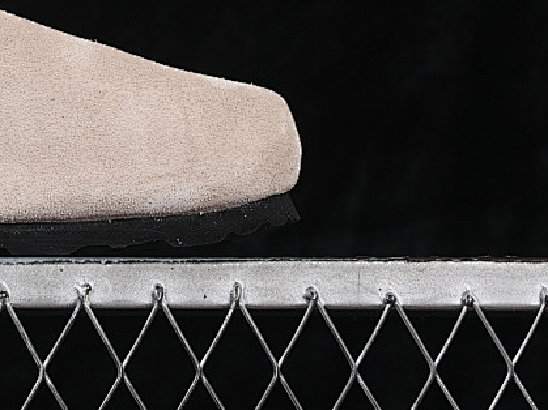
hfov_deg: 10.4
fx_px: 2944
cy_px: -37
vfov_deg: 7.9
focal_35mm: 186
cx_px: -131
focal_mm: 50
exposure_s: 1/80
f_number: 8
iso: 160
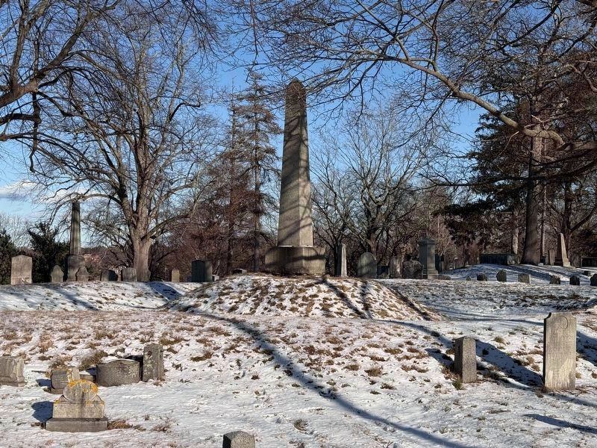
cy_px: 224
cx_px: 298
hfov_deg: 39.7
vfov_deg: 30.3
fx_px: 828
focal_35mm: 48
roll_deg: -0.7
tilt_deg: +2.1
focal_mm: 6.76
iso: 80
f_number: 1.78
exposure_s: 1/6536
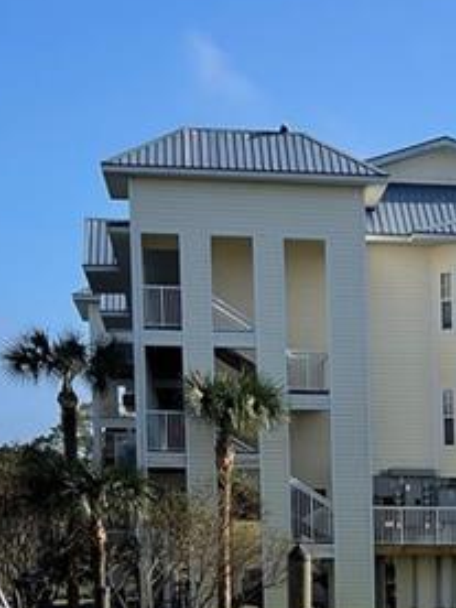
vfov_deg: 16.5
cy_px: 793
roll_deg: +0.0
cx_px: 674
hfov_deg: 12.5
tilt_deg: -6.3
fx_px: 1985
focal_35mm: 113
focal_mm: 5.1
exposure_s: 1/3165
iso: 32
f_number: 1.6
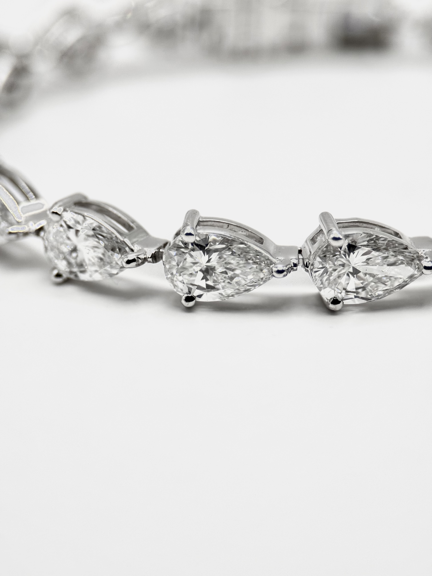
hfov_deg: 30.3
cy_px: 288
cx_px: 216
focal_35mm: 48
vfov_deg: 39.7
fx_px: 799
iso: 64
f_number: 1.78
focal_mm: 6.76
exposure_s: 1/2976
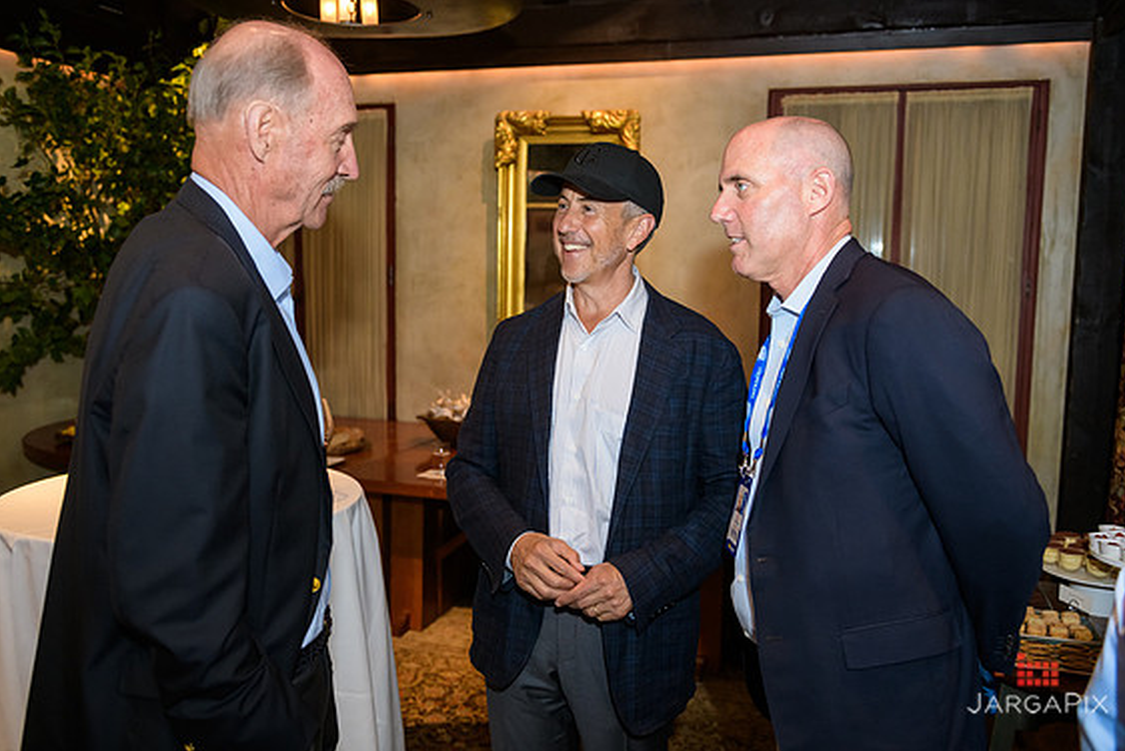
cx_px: 579
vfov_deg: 41.1
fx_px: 1000
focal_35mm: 32
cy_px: 369
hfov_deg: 58.7
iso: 1250
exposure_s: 1/125
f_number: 3.2
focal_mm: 31
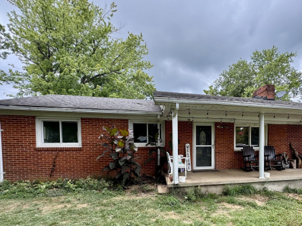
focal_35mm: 20
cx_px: 201
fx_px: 174
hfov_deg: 79.1
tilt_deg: -1.8
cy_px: 153
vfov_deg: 64.0
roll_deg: -0.2
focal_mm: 2.22
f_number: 2.2
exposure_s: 1/210
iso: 40
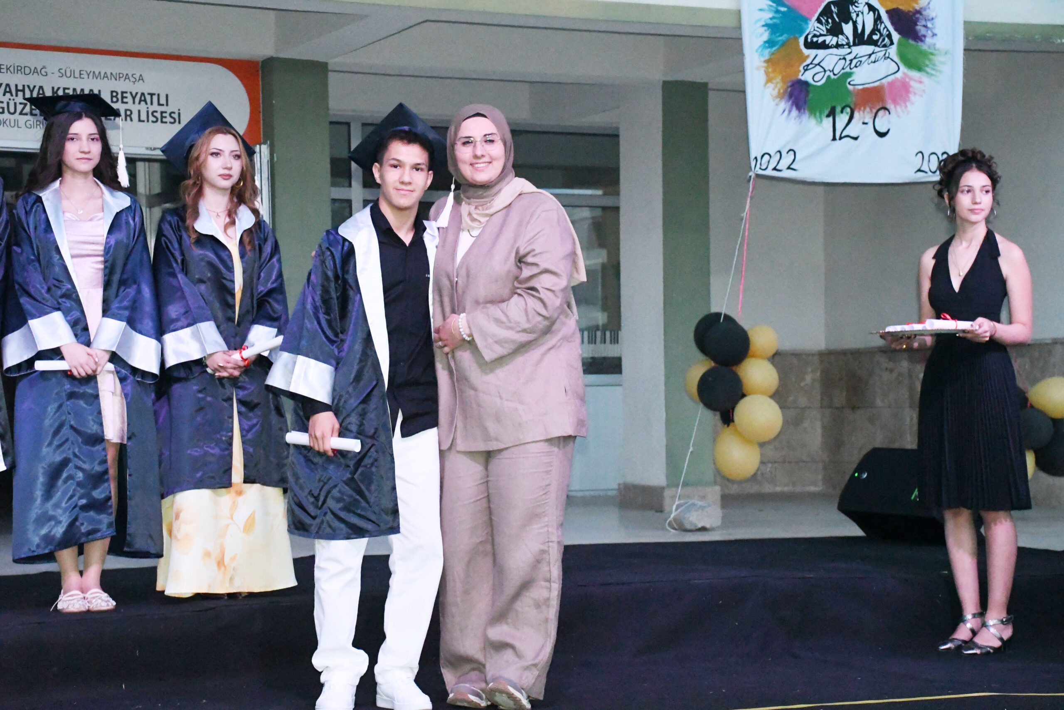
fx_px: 2217
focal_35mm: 75
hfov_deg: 27.0
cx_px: 532
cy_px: 355
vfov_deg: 18.2
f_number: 10
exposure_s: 1/125
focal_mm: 50
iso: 12800
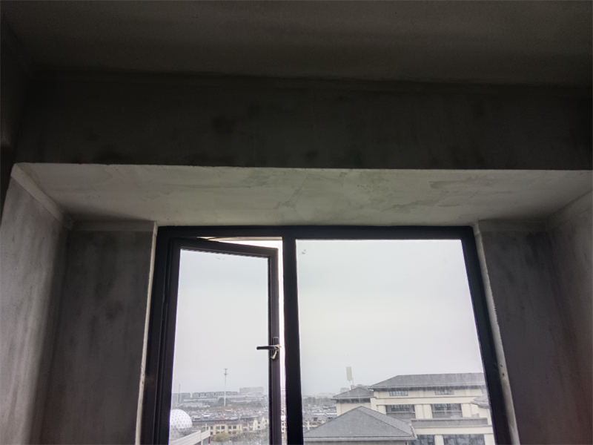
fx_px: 445
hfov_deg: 67.3
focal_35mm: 26
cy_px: 222
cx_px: 296
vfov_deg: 53.1
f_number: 1.8
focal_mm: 3.96
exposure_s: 1/100
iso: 436
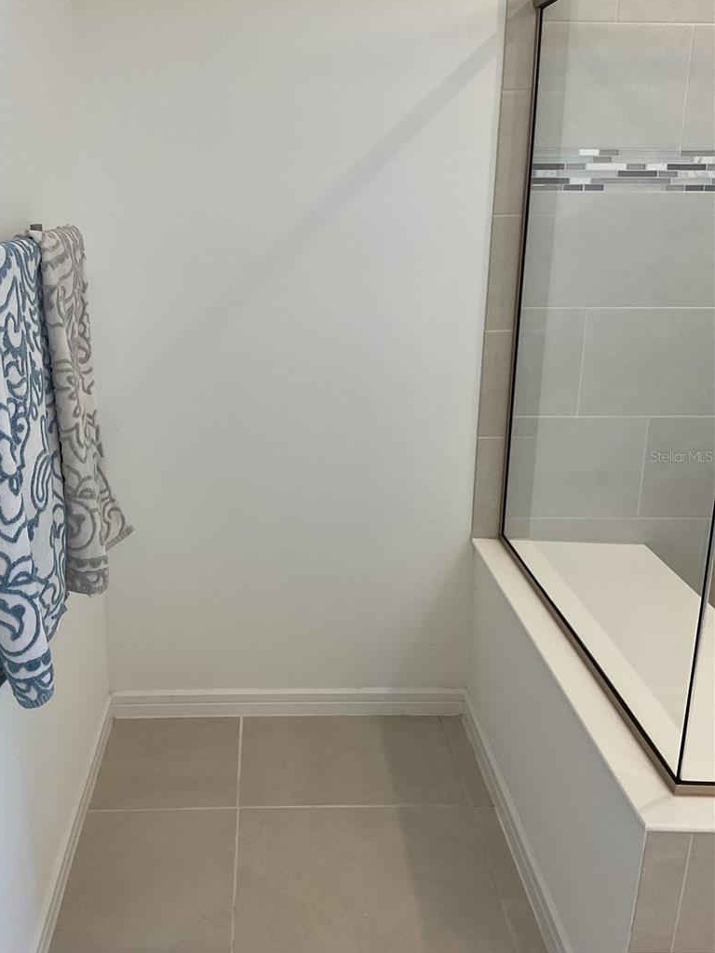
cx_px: 297
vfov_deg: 53.9
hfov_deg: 41.7
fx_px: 936
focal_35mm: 34
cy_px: 456
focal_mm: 3
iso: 50
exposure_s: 1/60
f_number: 1.8
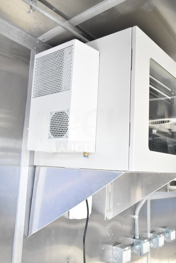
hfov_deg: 40.0
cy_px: 132
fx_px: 242
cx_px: 88
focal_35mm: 33
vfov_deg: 57.2
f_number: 4.5
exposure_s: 1/80
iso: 1600
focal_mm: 22
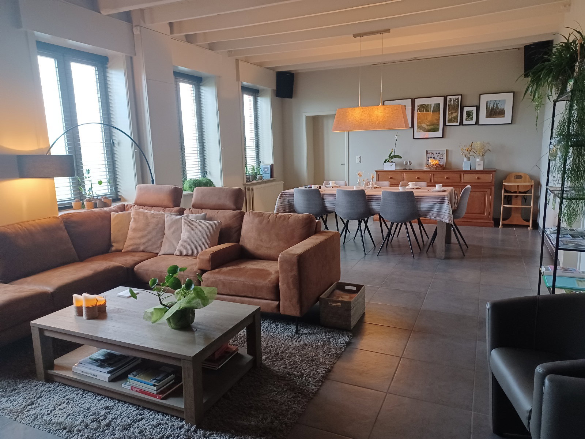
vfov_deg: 54.9
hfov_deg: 69.4
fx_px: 422
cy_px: 220
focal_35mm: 25
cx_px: 292
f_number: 1.8
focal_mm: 4.6
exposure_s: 1/33.3
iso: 400
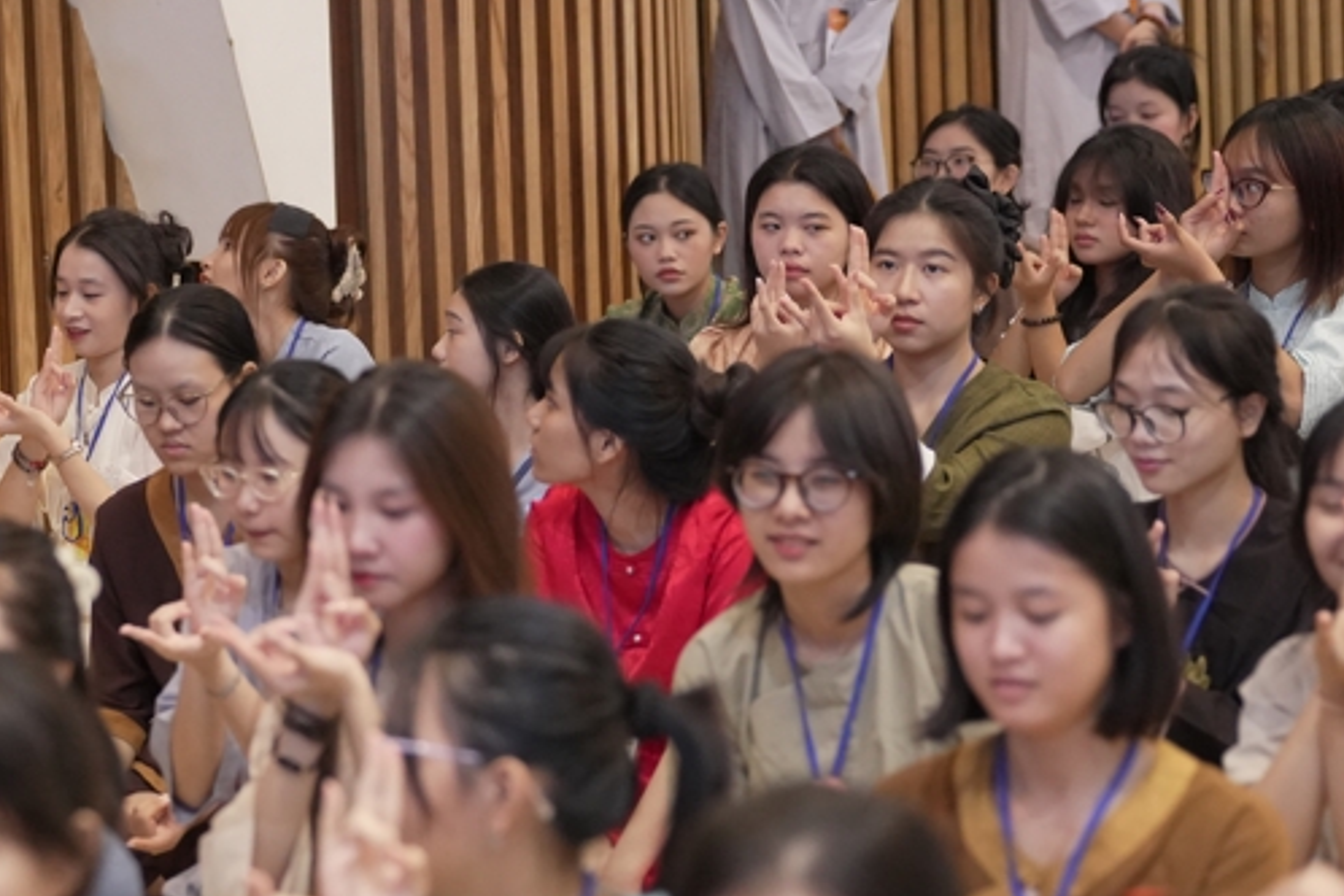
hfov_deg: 14.2
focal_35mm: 143
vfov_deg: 9.6
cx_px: 206
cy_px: 151
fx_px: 5338
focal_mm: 73
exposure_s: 1/200
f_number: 2.8
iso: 4000
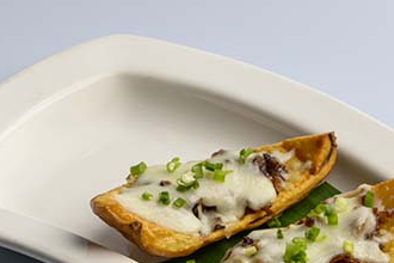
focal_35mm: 247
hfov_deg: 8.3
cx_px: 339
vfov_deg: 5.5
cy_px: 351
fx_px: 2703
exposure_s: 1/200
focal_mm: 85
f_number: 8.5
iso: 80
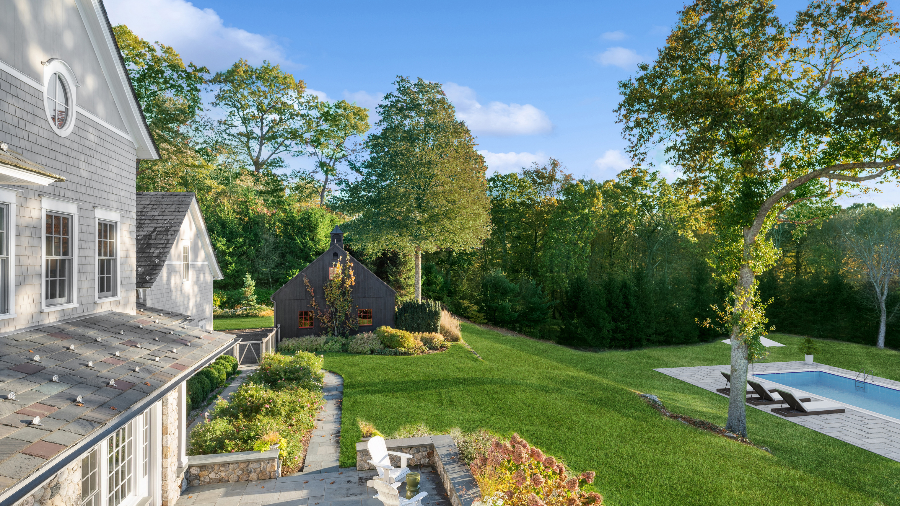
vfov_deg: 56.8
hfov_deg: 88.0
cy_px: 292
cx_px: 450
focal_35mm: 20
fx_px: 466
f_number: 11
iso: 200
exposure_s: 1/50
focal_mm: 18.5
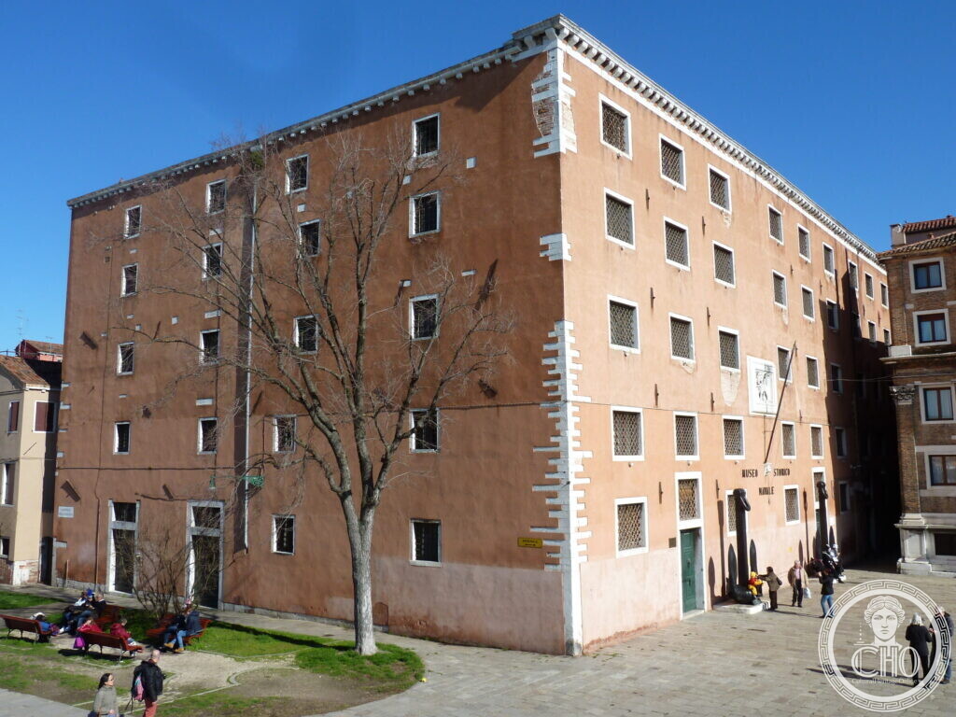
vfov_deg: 46.8
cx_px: 478
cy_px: 358
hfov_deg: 60.0
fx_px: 829
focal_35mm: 30
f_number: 4.5
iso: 80
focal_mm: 5
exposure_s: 1/500
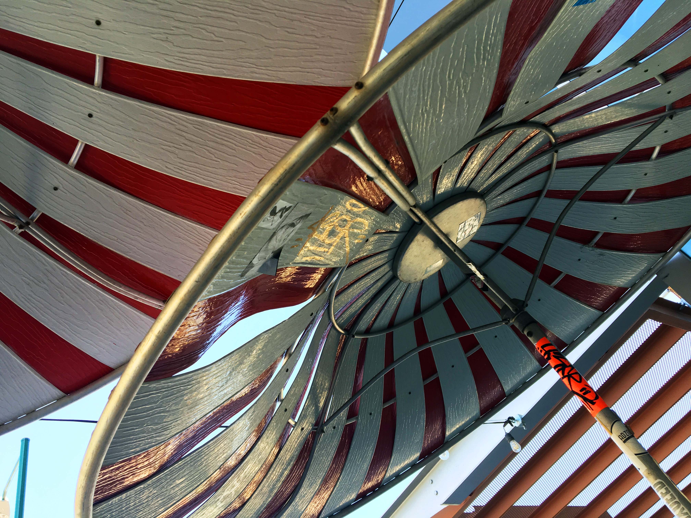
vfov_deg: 48.2
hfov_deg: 61.7
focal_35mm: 29
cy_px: 259
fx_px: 579
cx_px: 346
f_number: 2.2
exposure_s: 1/120
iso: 32
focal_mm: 4.15
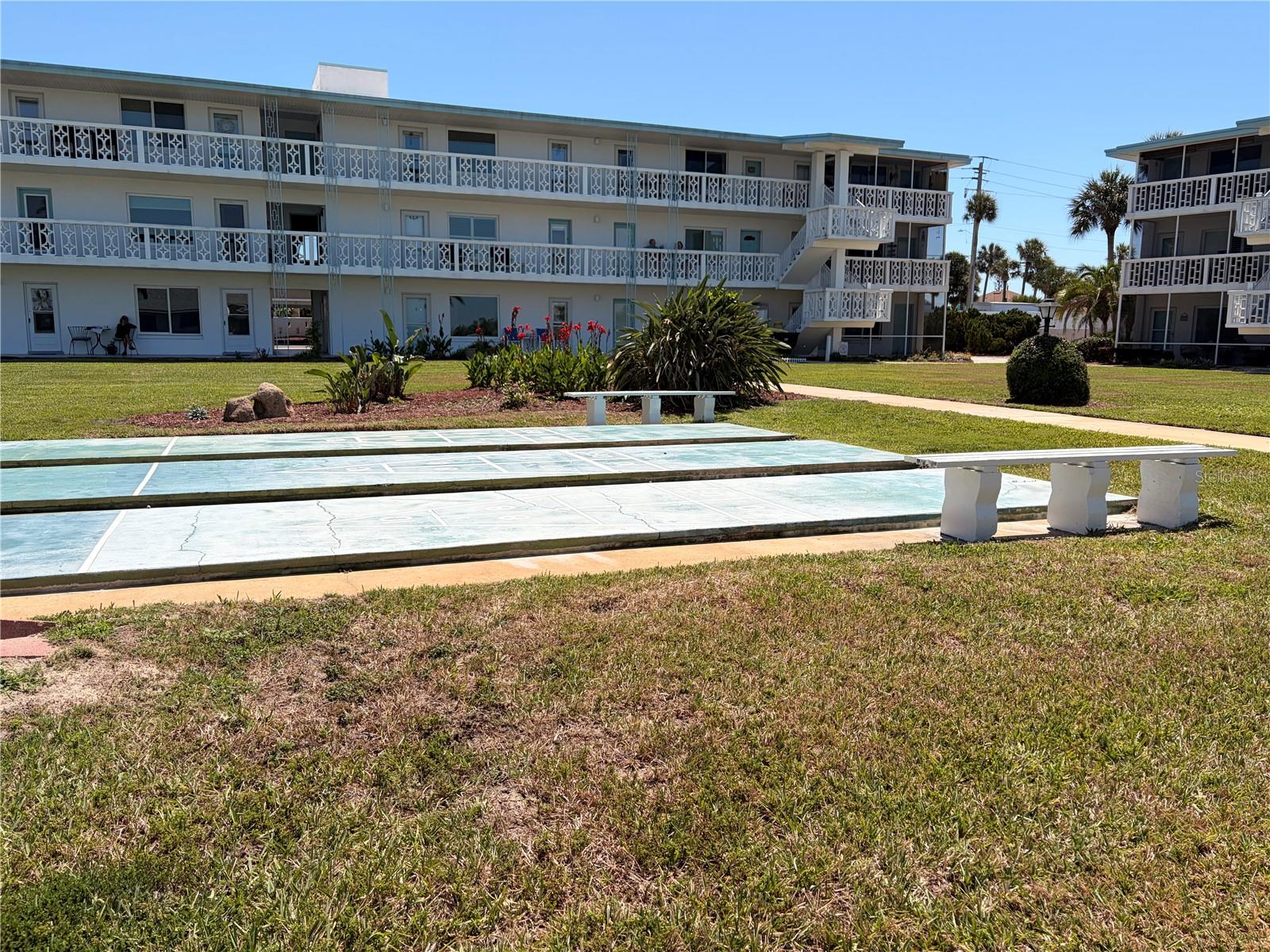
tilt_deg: -7.0
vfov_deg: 53.1
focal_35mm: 26
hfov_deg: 67.3
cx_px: 635
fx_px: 954
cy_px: 476
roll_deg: +0.7
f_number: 1.6
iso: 50
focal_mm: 5.96
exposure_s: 1/4329
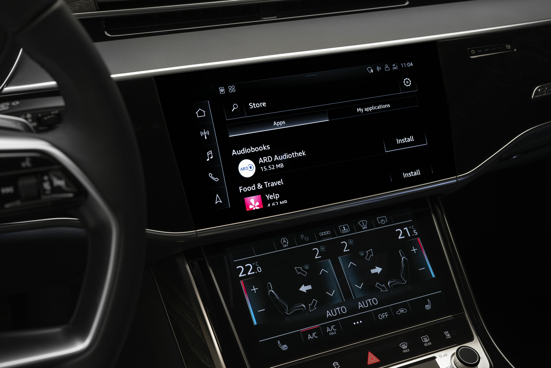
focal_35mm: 50
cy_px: 184
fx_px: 765
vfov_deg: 27.0
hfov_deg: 39.6
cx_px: 276
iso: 100
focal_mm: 50
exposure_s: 1/2.5
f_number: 7.1
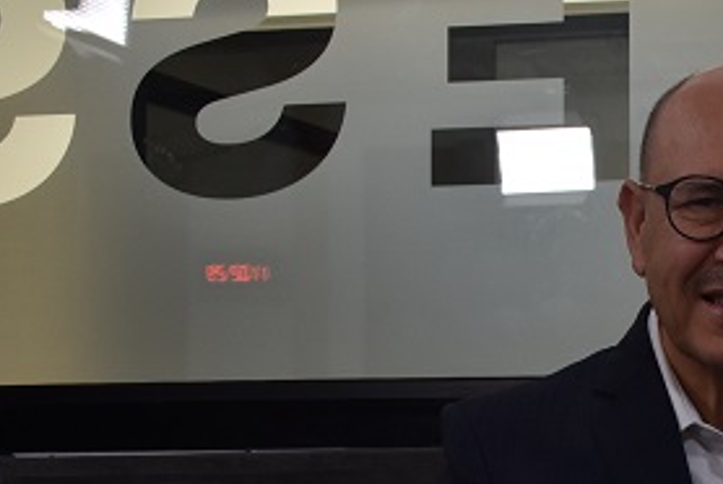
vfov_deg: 16.7
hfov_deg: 24.2
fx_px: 1608
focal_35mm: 80
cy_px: 492
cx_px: 727
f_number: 6.3
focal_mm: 22
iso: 640
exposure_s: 1/50
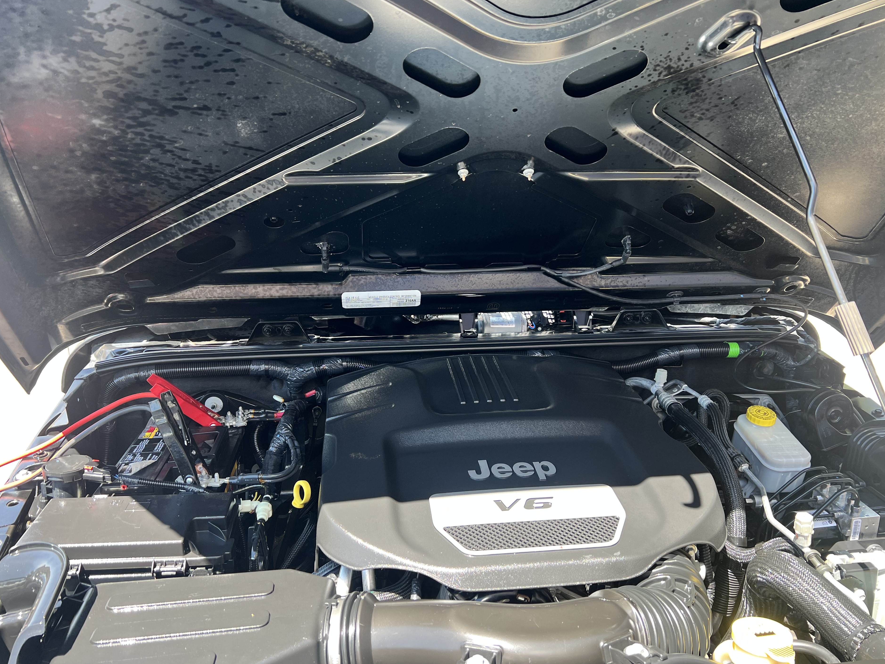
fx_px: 716
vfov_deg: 49.7
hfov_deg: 63.4
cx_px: 446
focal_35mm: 28
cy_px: 320
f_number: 1.5
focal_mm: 5.7
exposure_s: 1/150
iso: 50
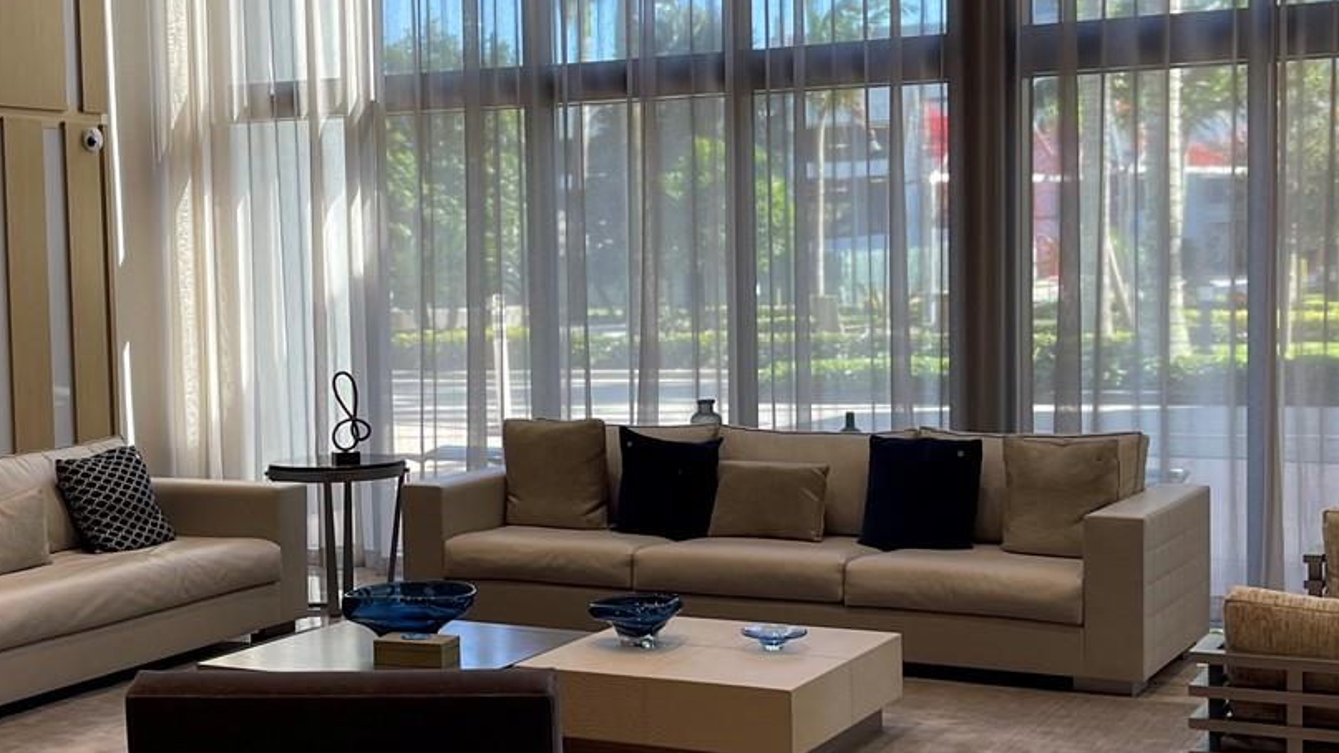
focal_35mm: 54
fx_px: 1917
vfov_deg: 22.2
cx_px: 586
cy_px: 368
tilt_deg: -4.2
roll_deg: +0.8
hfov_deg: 38.4
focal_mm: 5.1
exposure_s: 1/120
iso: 50
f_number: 1.6
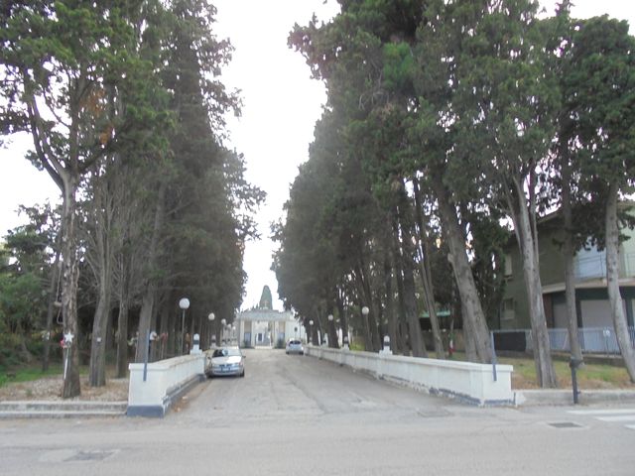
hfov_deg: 67.3
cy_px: 238
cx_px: 318
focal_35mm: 26
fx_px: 477
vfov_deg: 53.1
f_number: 3.5
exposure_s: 1/30
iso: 250
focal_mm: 4.6
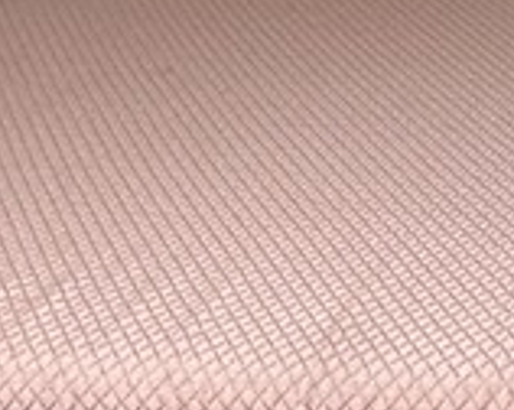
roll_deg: +1.9
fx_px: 1580
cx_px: 937
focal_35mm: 104
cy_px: -62
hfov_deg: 15.7
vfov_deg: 14.4
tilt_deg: -16.6
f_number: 2.2
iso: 250
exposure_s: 1/99
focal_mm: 2.22
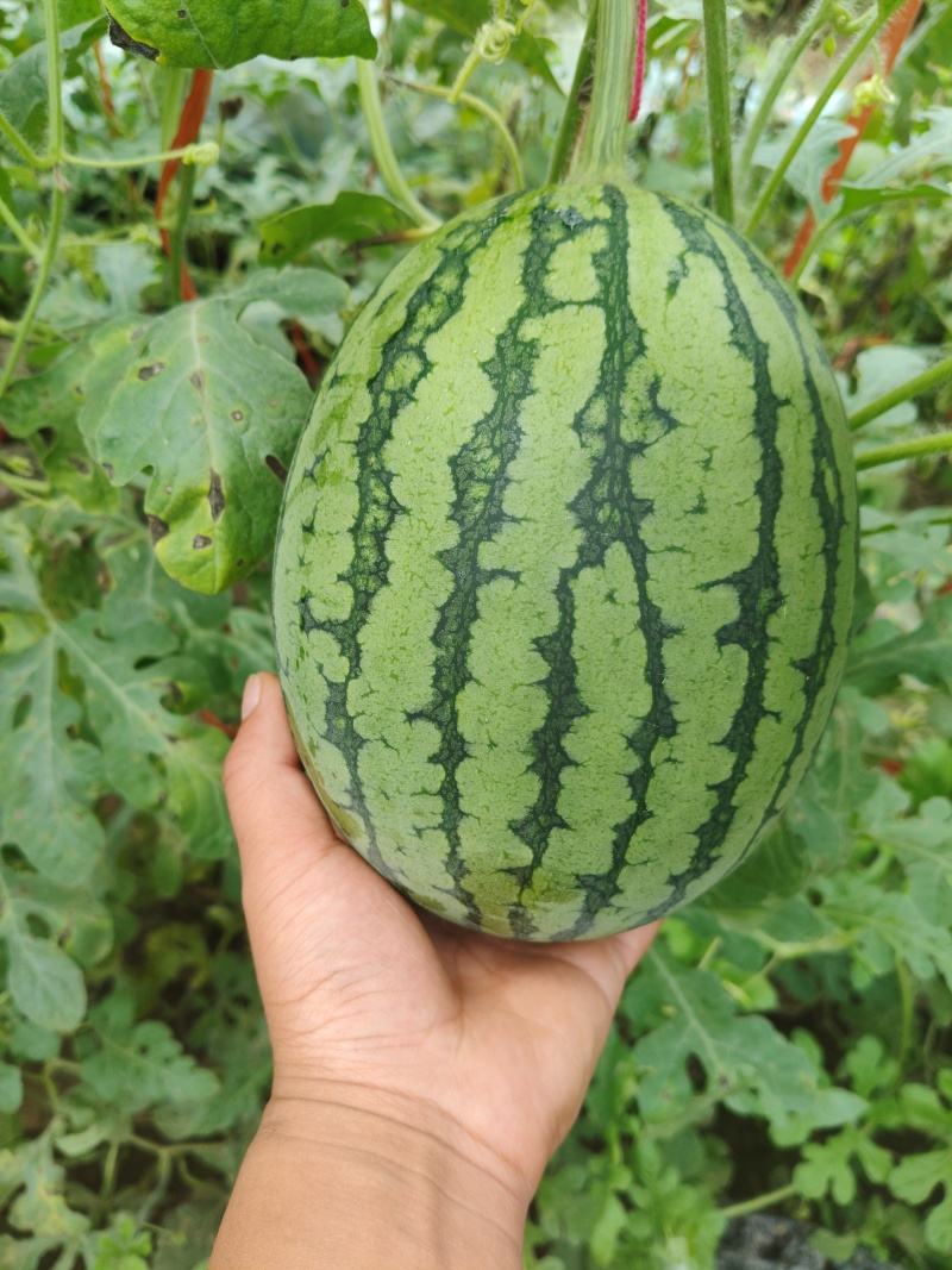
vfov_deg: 67.3
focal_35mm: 26
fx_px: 954
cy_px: 635
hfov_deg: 53.1
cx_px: 476
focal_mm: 4.84
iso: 99
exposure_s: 1/221
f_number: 1.88
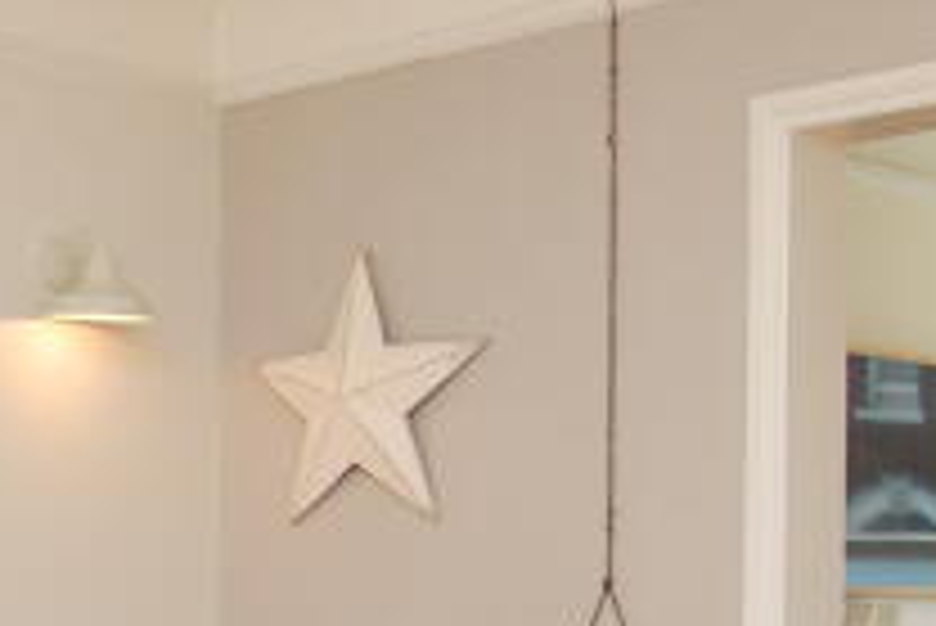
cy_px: 633
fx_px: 1925
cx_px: -234
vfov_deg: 18.0
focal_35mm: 74
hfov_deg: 24.4
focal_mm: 10
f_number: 4
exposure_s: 1/60
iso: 100
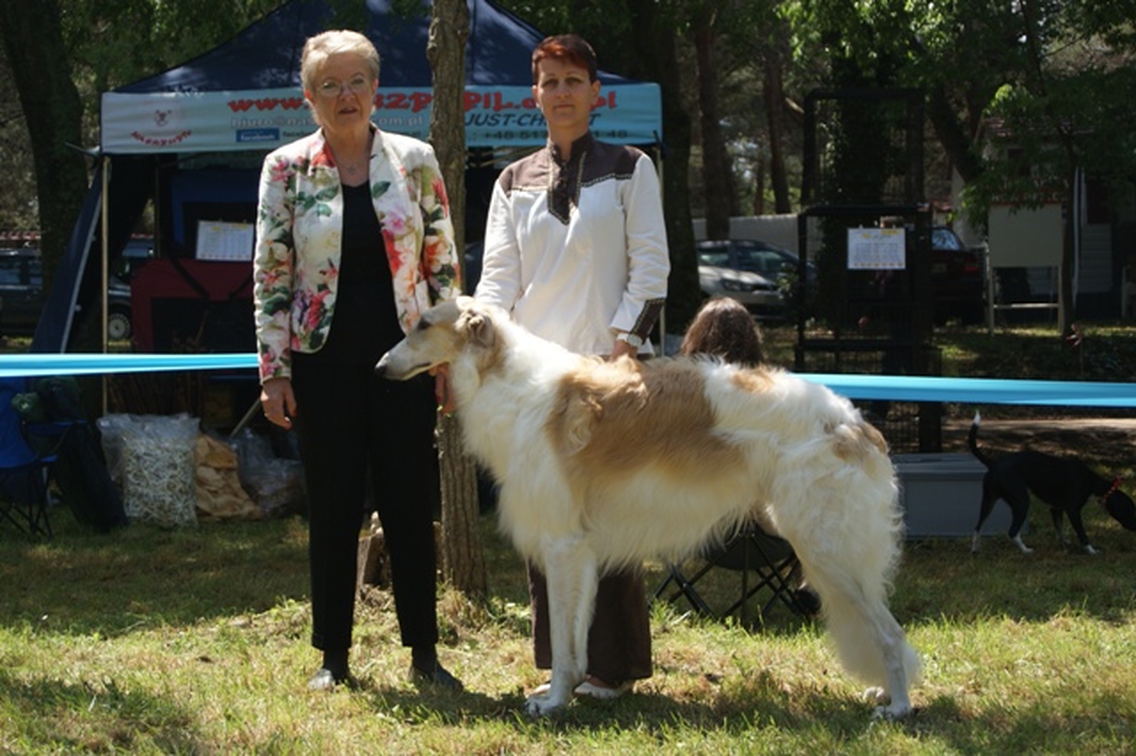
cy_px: 378
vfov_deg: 20.1
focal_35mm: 68
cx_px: 568
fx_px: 2129
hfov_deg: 29.9
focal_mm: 45
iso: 100
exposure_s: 1/250
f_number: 6.3
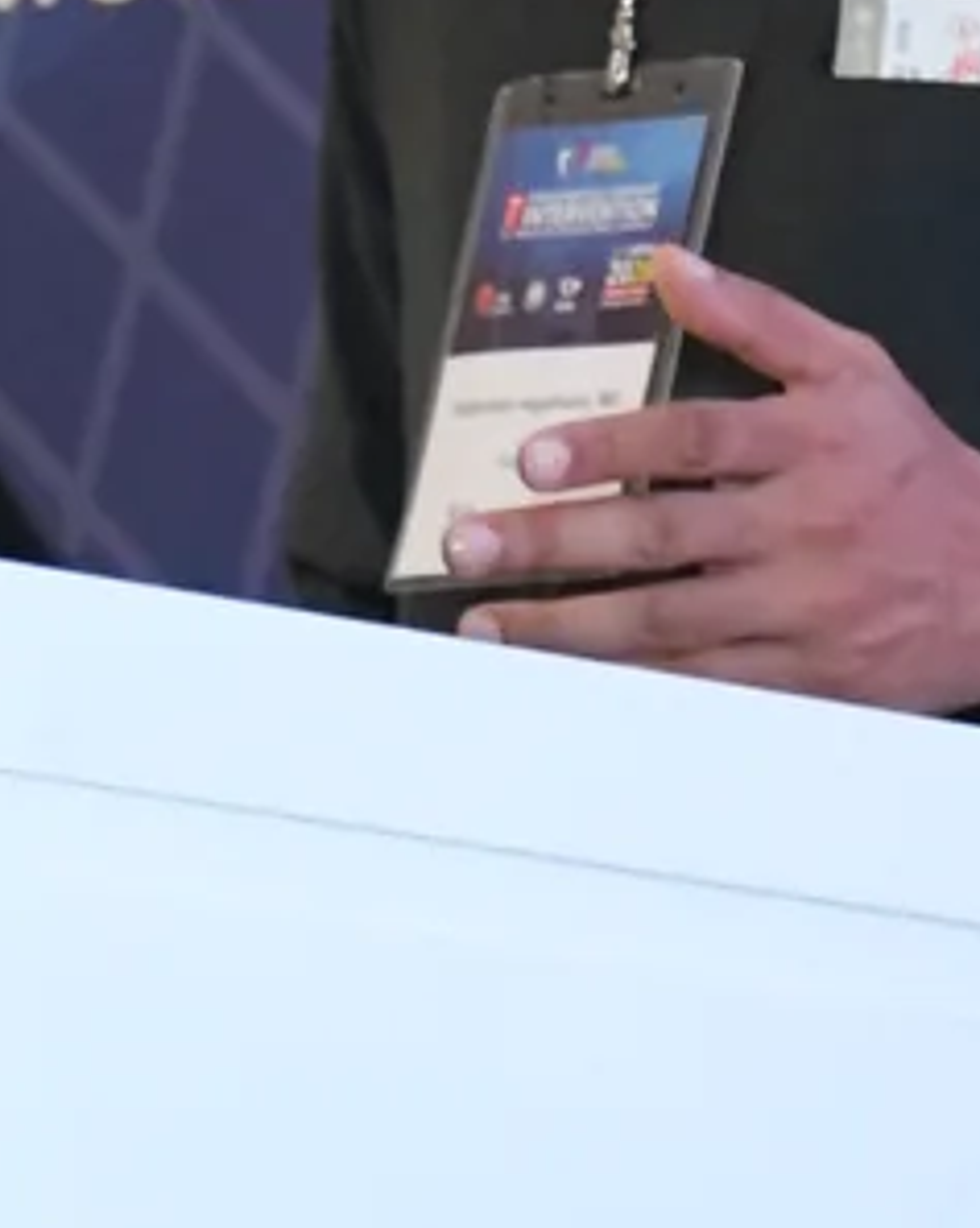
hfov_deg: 3.8
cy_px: 248
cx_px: 637
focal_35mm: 407
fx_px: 14779
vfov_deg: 4.8
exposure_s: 1/100
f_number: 5
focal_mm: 45
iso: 2500
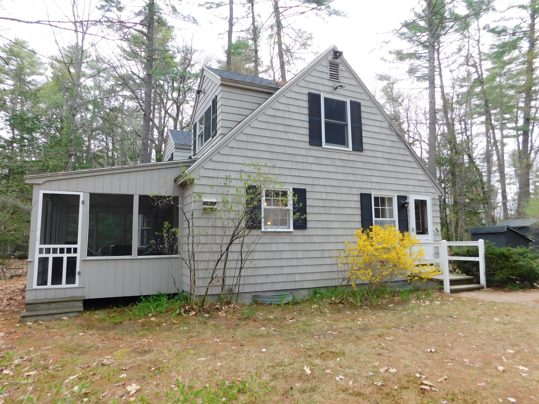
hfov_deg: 73.9
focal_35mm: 23
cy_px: 202
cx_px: 270
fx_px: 358
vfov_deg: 58.9
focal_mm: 4
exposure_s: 1/100
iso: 125
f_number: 3
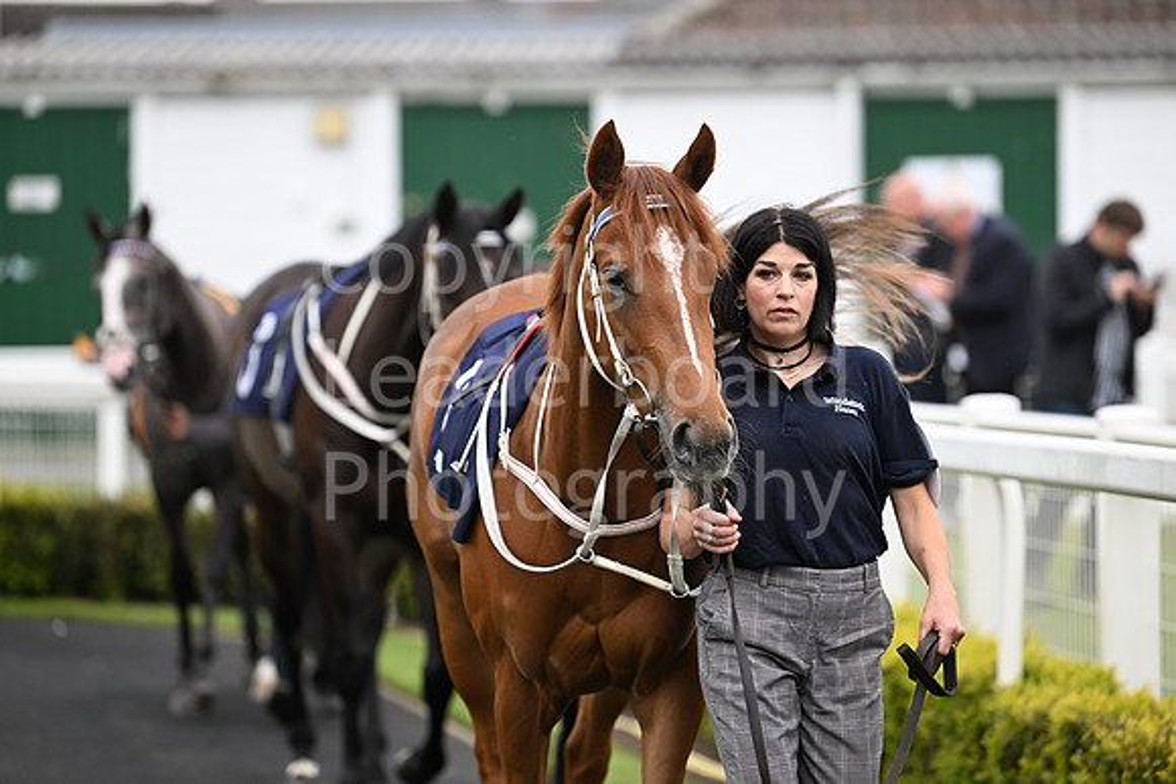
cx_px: 588
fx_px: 6535
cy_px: 392
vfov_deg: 6.9
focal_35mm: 200
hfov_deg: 10.3
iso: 800
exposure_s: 1/1600
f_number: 3.5
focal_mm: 200
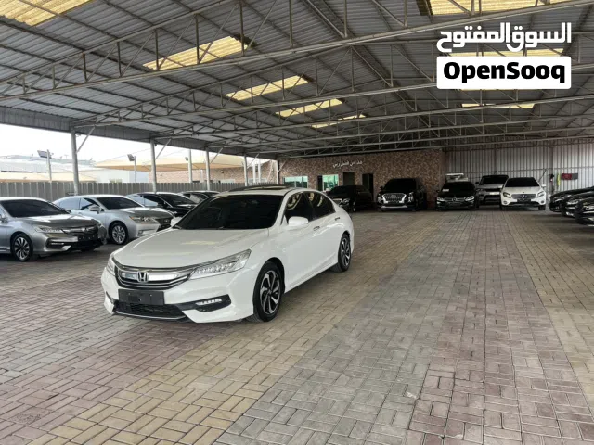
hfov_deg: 67.3
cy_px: 222
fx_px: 446
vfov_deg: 53.1
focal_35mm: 26
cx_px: 297
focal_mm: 5.7
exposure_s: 1/201
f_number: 1.5
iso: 40
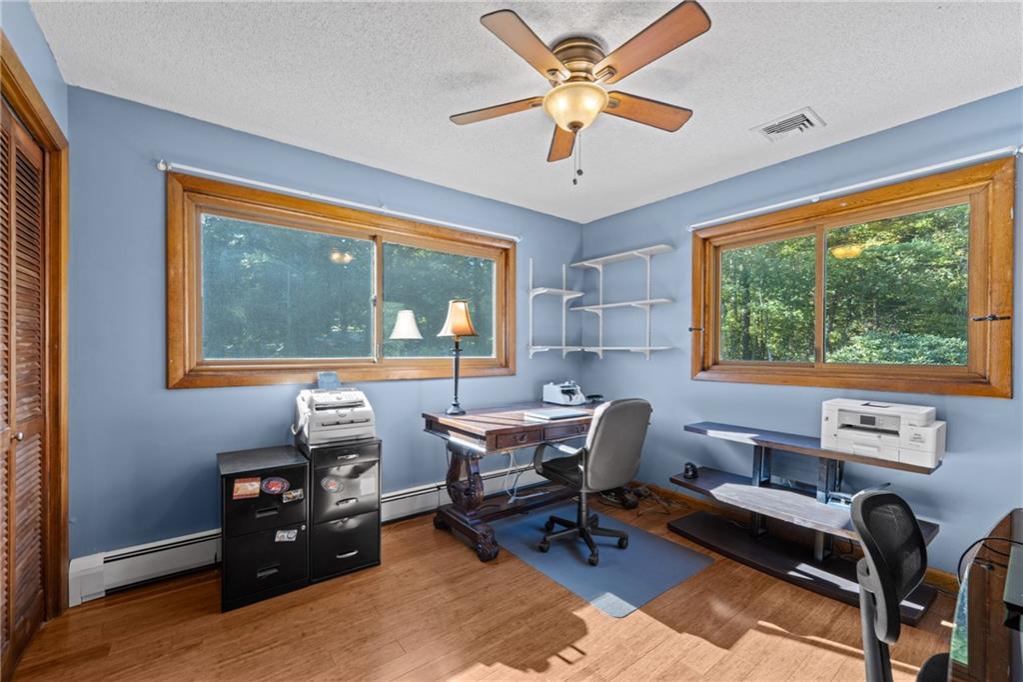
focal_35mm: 14
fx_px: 398
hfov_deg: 104.3
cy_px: 341
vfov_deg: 81.2
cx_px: 512
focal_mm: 14
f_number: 9
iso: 400
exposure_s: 1/1.25
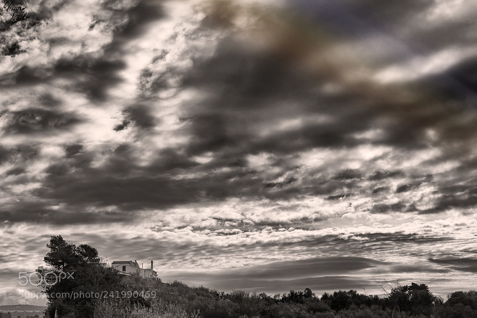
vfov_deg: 25.7
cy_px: 159
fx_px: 695
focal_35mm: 52
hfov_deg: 37.9
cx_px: 238
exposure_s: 1/500
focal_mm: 35
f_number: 9
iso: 100
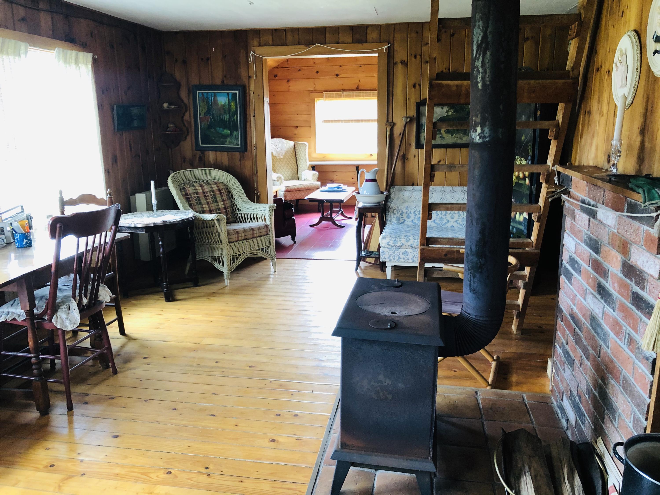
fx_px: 534
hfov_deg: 63.4
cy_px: 248
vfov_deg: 49.7
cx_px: 330
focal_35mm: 28
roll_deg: +1.3
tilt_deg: -12.4
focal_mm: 3.99
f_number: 1.8
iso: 64
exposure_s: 1/15
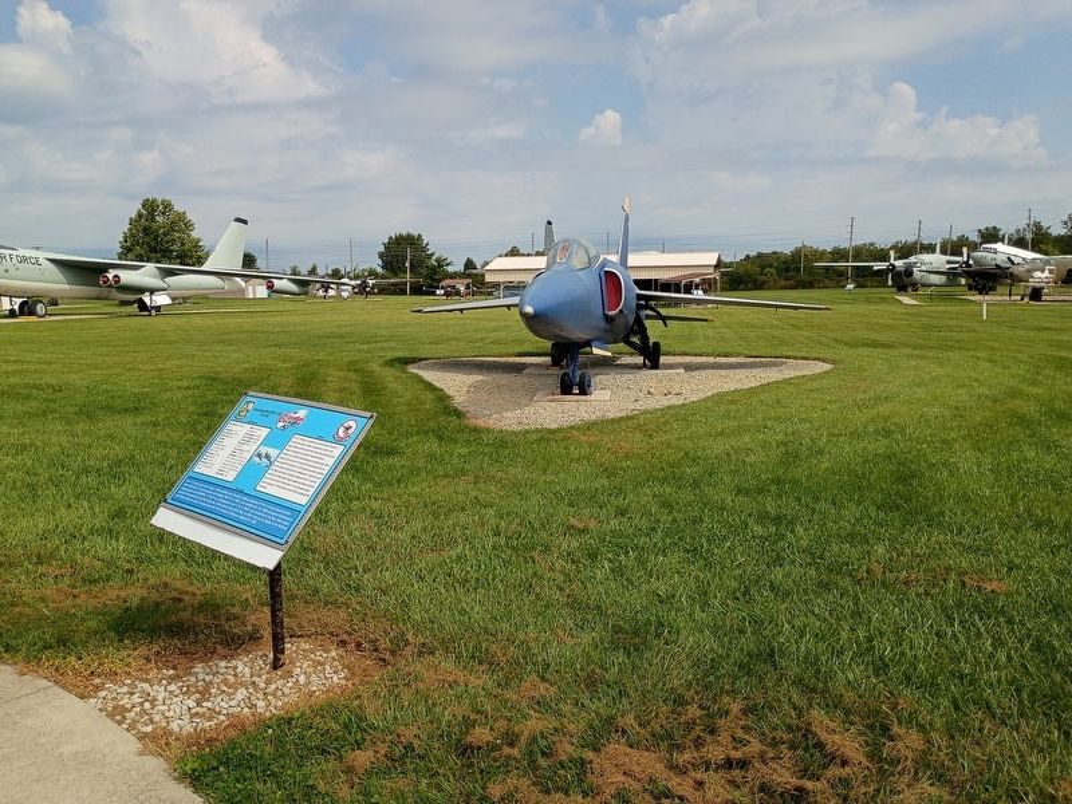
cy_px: 402
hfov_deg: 61.7
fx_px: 898
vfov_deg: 48.2
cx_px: 536
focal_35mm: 29
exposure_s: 1/1730
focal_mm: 4.27
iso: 100
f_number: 1.8
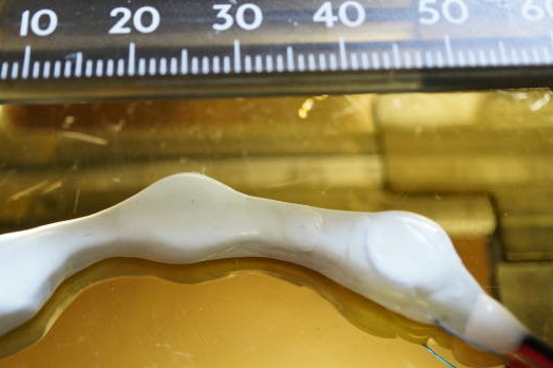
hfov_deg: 36.1
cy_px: 214
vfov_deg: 24.5
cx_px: 216
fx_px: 844
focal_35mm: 55
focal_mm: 30
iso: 2000
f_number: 4
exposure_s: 1/60
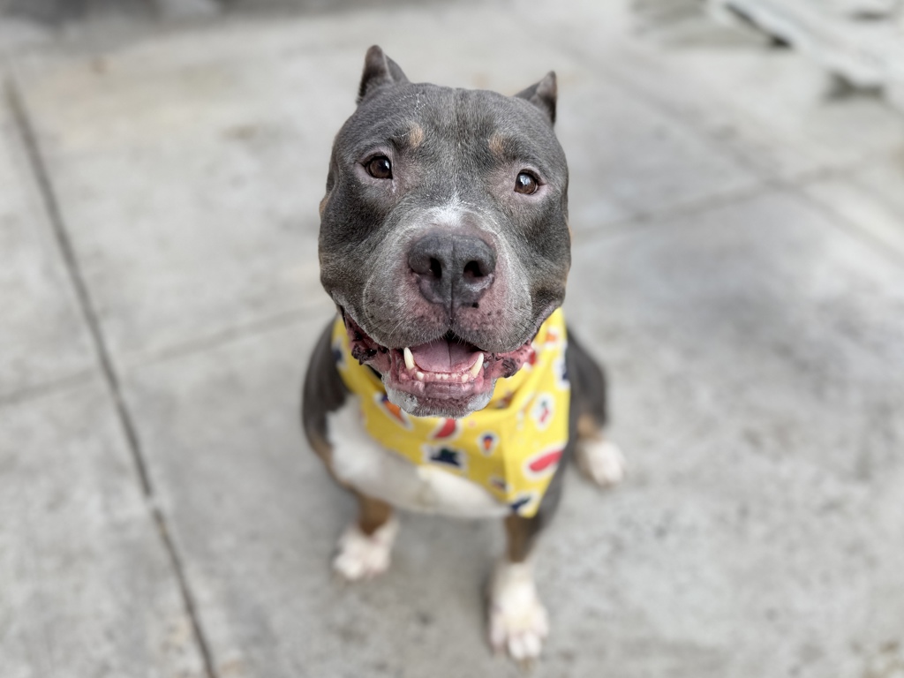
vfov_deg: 56.8
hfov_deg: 71.6
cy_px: 339
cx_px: 452
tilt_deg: -40.7
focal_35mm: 24
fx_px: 627
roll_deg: -2.6
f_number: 1.78
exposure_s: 1/909
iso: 80
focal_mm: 6.76
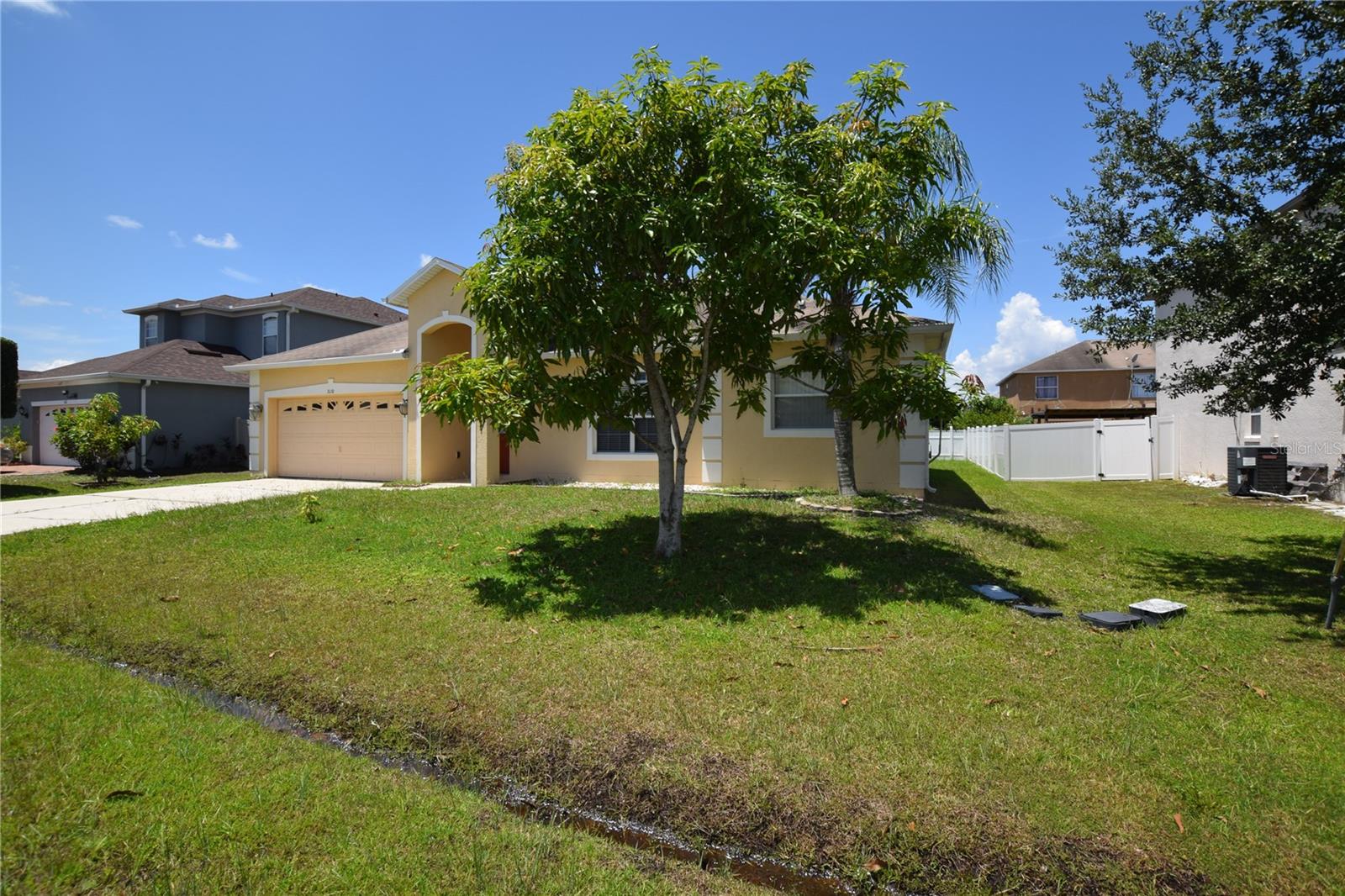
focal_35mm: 15
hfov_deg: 100.4
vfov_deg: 77.3
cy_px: 448
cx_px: 672
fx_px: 560
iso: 100
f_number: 9
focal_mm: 10
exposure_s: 1/200
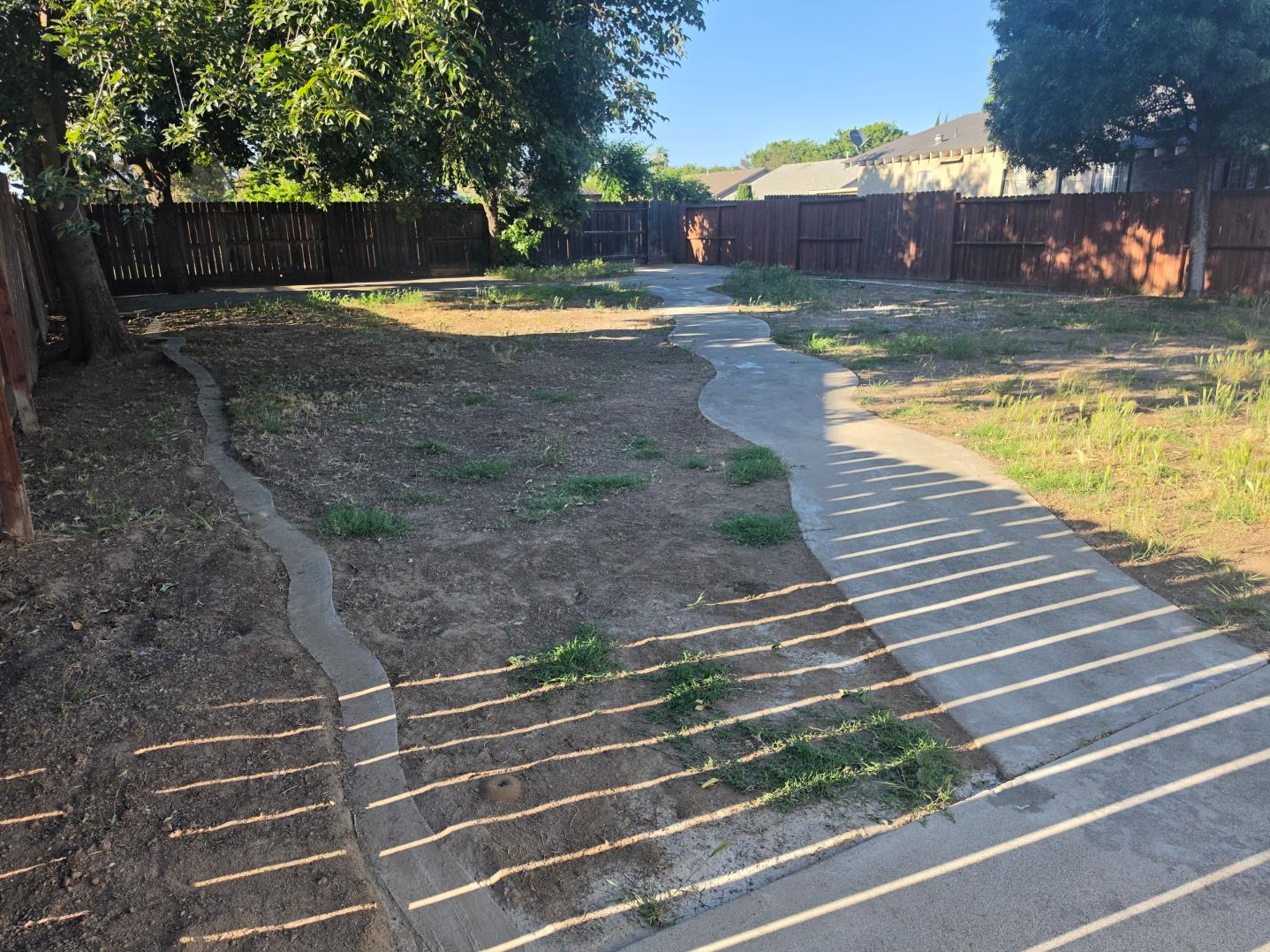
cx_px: 649
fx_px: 880
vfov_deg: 56.8
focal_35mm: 24
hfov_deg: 71.6
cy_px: 488
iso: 64
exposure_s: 1/2607
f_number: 1.4
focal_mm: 6.5
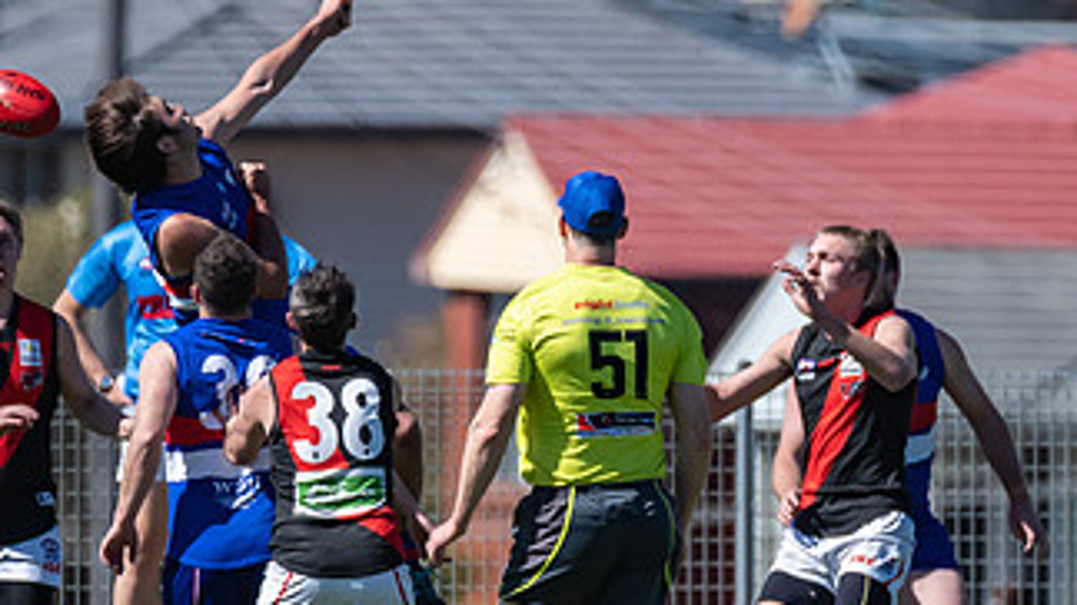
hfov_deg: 1.3
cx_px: 645
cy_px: 371
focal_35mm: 1635
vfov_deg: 0.7
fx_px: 46677
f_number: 8
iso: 800
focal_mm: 550
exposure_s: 1/3200
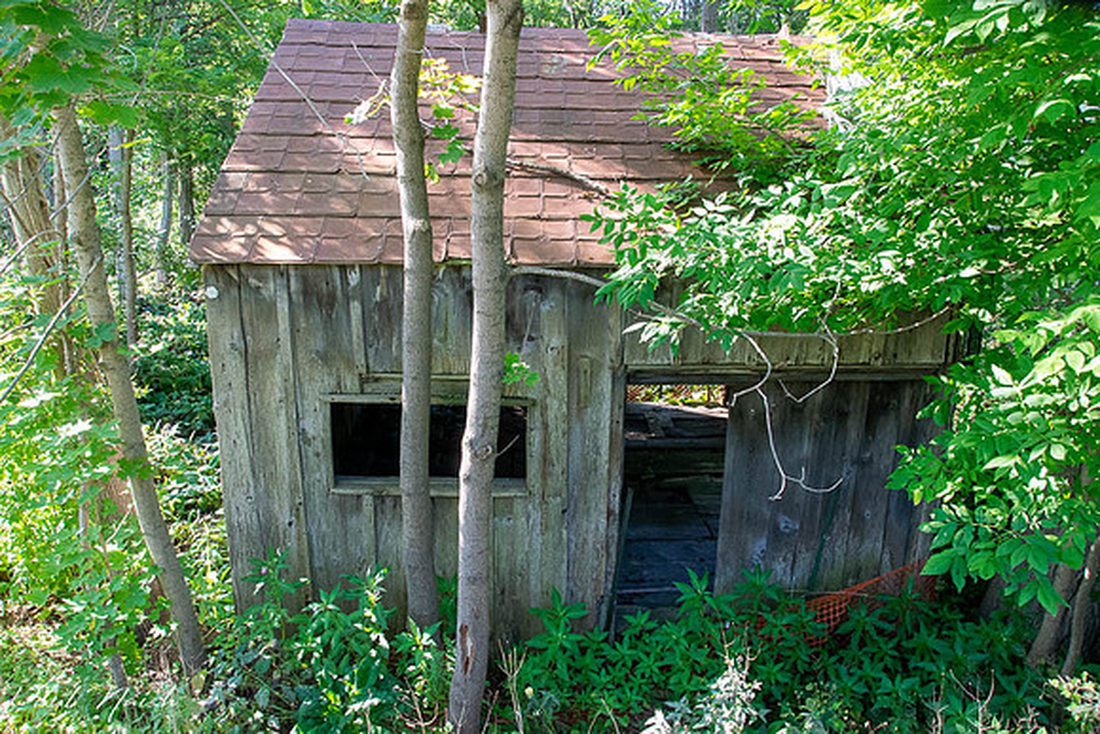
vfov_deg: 48.0
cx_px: 550
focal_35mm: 27
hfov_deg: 67.4
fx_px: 825
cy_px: 367
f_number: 13
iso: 1400
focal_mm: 18
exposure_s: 1/60
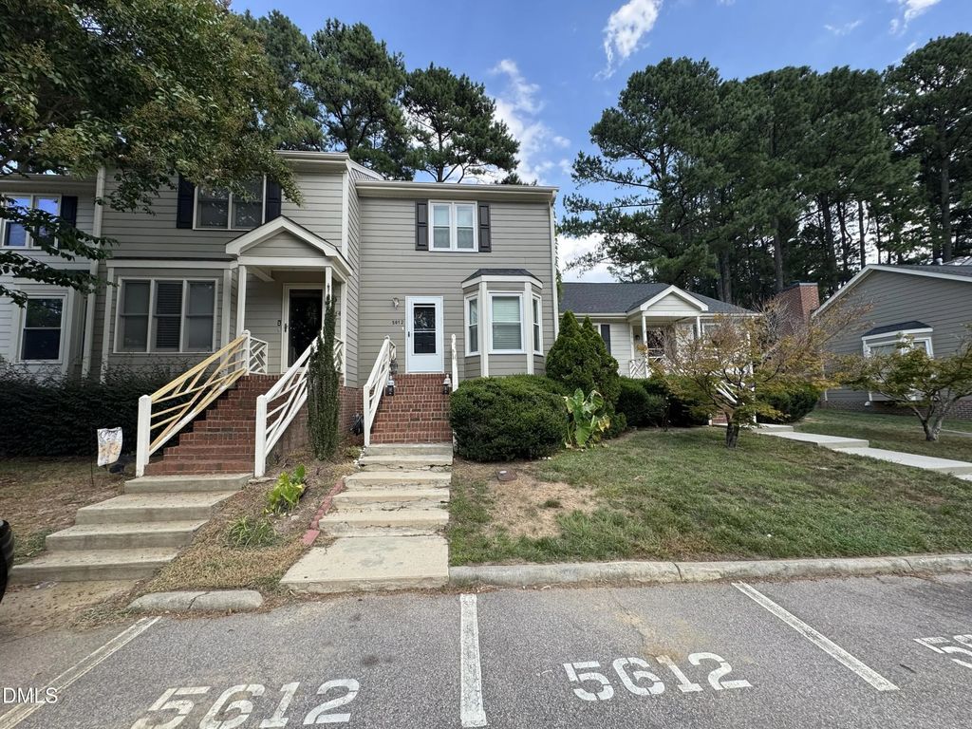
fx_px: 393
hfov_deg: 102.1
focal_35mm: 14
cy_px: 364
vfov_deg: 85.7
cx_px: 486
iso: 40
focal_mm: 2.22
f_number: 2.2
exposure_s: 1/573
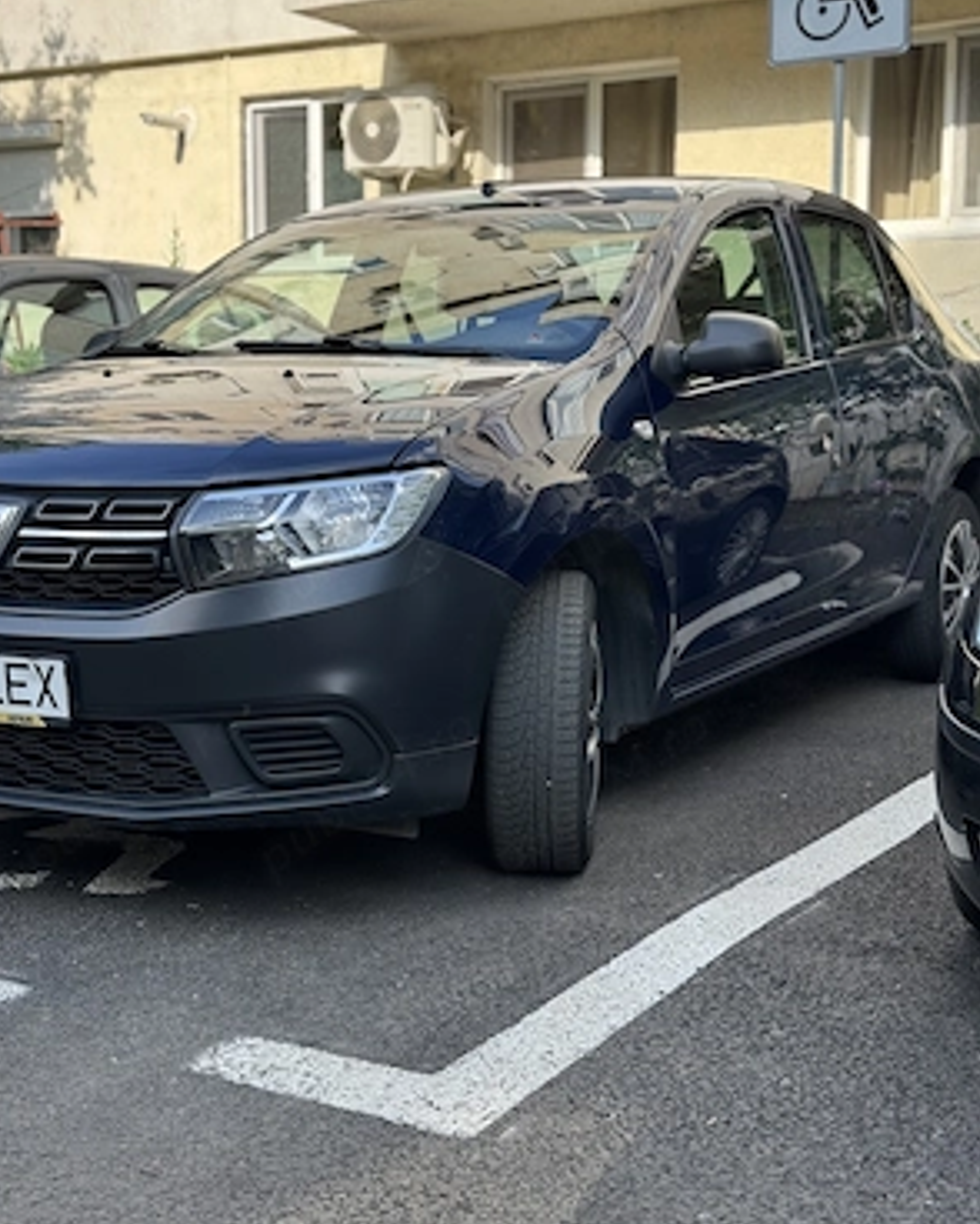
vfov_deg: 36.6
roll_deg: +0.5
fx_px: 1847
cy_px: 594
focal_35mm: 51
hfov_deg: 29.7
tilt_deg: -5.6
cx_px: 483
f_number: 1.78
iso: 64
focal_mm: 6.76
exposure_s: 1/1215
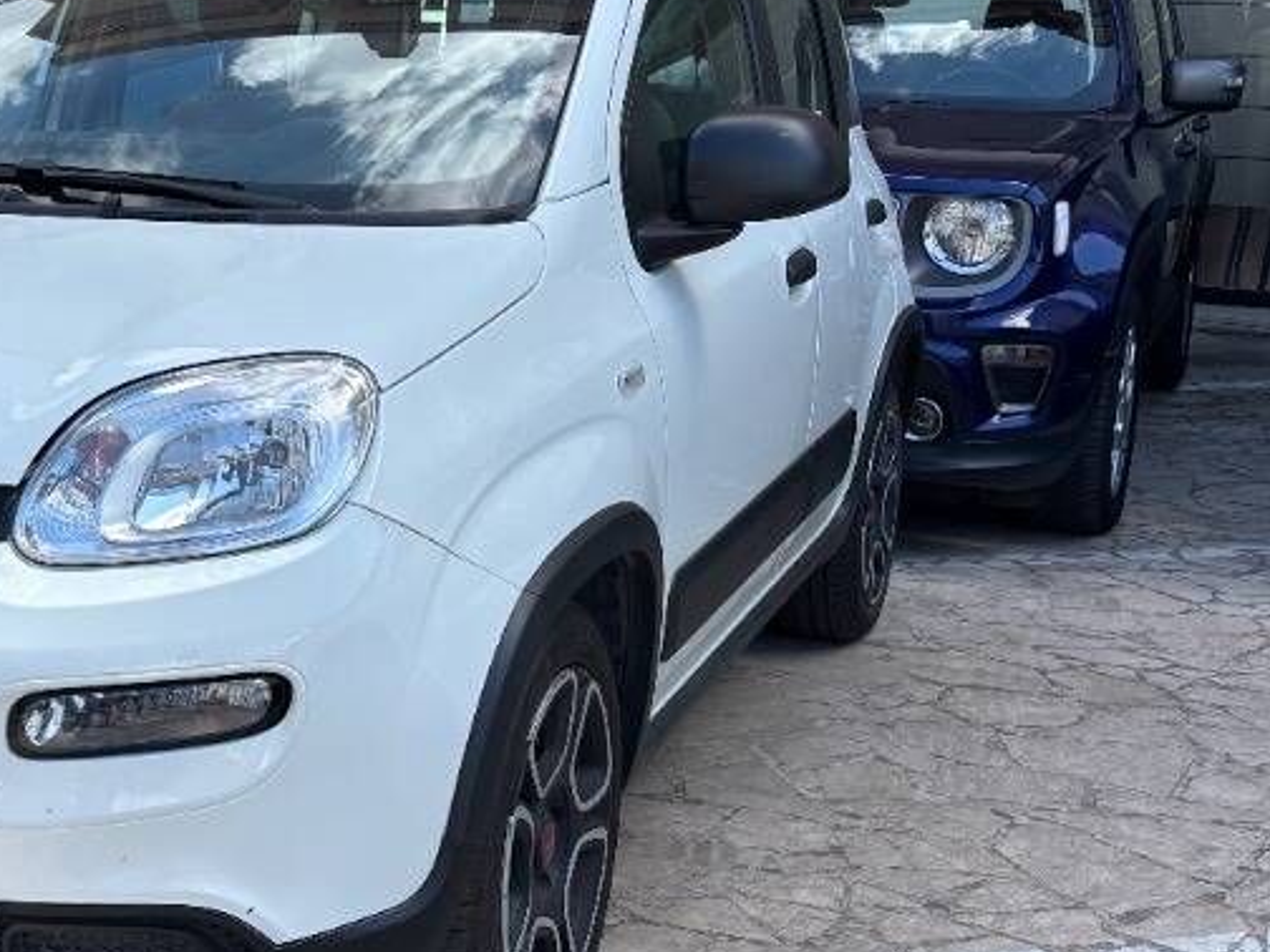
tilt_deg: -13.3
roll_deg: +0.0
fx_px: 2018
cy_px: 403
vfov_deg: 26.5
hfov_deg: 32.8
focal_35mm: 55
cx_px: 77
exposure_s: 1/1812
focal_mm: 5.96
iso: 50
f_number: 1.6
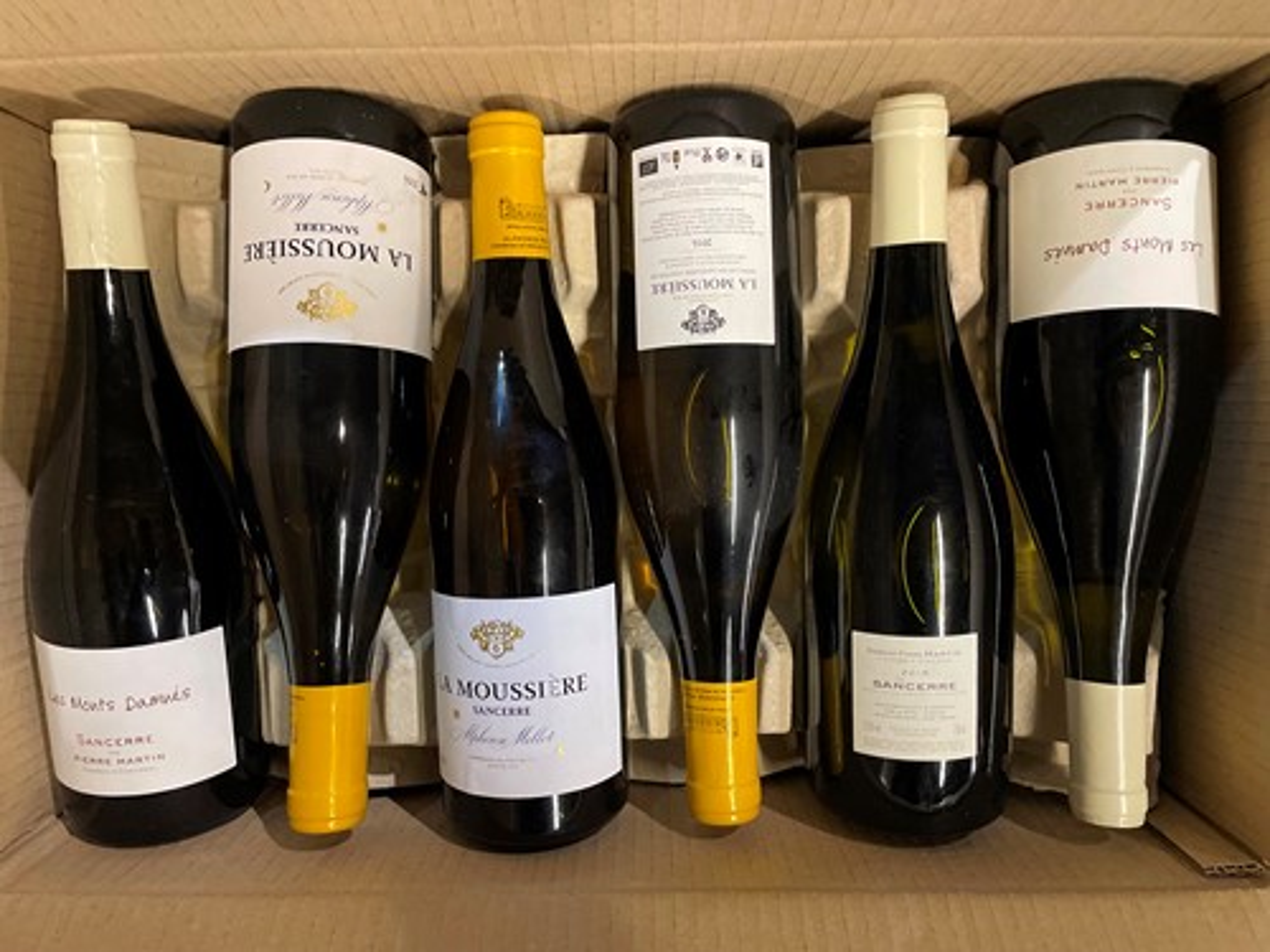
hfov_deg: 67.3
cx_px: 635
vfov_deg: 53.1
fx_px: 954
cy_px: 476
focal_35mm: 26
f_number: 1.6
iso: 500
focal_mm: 4.2
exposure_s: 1/50
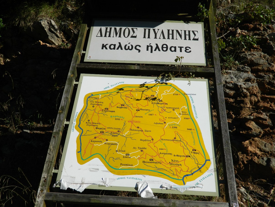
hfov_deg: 52.6
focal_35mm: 35
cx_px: 138
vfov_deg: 40.7
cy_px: 104
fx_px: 278
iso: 80
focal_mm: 6.2
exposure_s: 1/200
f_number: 9.4
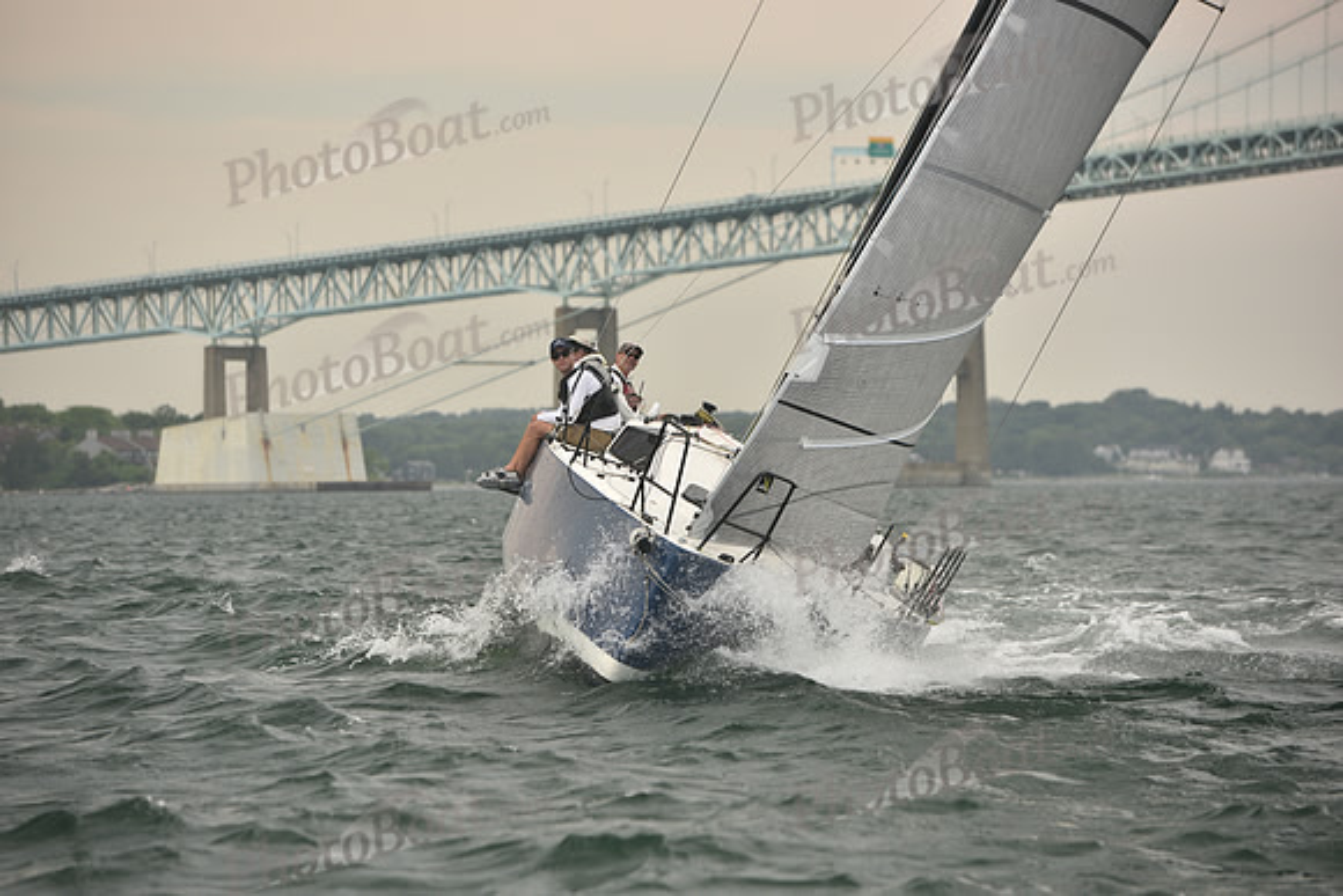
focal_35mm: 165
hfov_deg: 12.4
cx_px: 672
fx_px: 6157
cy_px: 448
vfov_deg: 8.3
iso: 250
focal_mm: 165
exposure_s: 1/500
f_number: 4.5
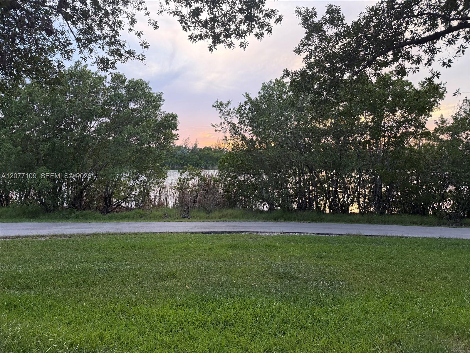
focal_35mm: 24
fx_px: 326
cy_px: 176
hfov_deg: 71.6
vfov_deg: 56.8
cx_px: 235
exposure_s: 1/228
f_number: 1.78
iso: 200
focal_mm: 6.76
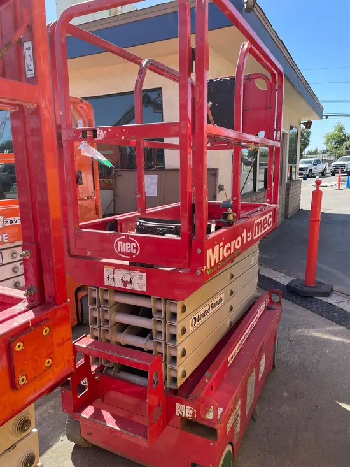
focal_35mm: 26
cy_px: 234
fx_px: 350
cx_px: 175
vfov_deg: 67.3
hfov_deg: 53.1
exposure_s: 1/812
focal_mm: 4.2
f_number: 1.6
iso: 32
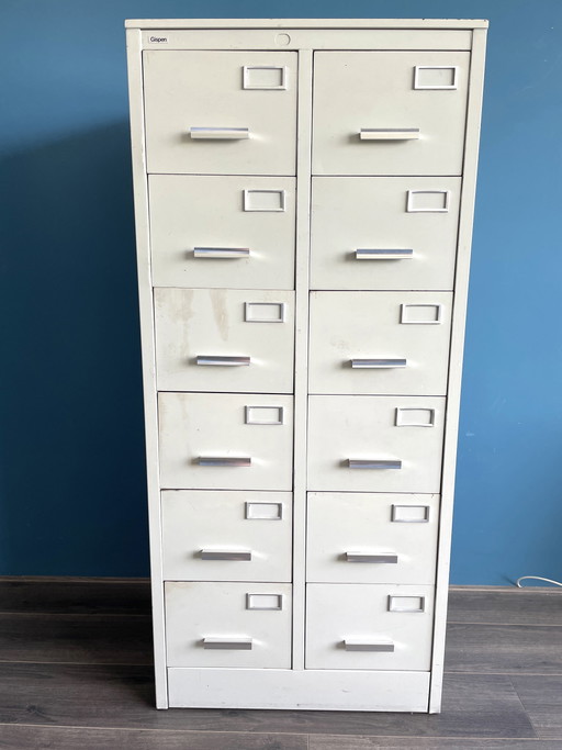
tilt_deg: -12.8
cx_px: 281
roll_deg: -0.5
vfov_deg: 67.3
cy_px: 375
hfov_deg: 53.0
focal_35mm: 26
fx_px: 563
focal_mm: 4.2
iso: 80
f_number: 1.6
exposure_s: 1/121
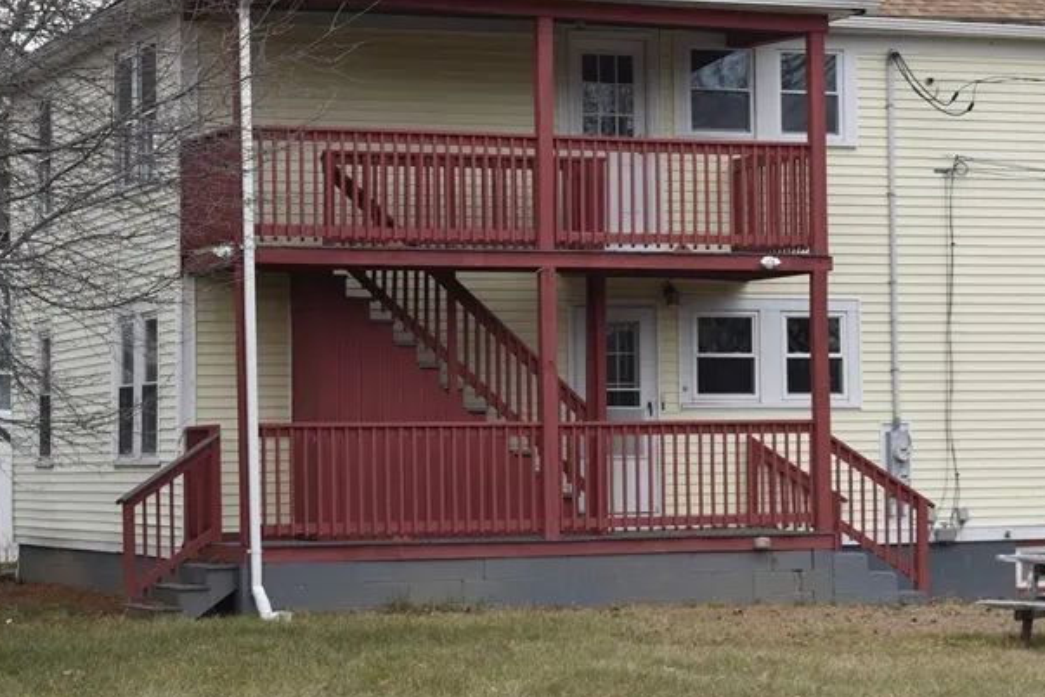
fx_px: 3106
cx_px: 724
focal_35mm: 107
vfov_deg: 12.8
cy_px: 329
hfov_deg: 19.0
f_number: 6.3
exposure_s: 1/160
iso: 100
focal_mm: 42
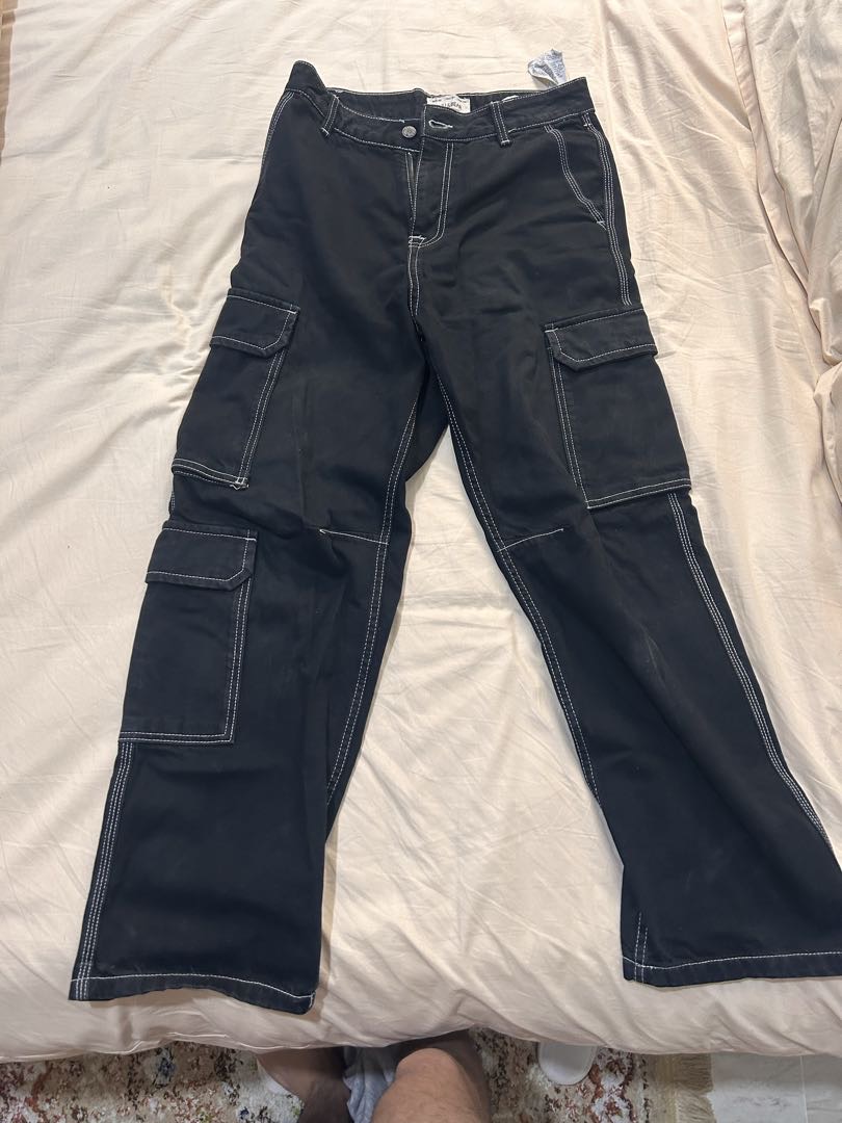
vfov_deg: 67.3
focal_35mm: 26
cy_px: 562
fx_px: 843
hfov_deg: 53.1
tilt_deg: -73.6
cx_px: 421
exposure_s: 1/50
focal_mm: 5.7
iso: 160
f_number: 1.5
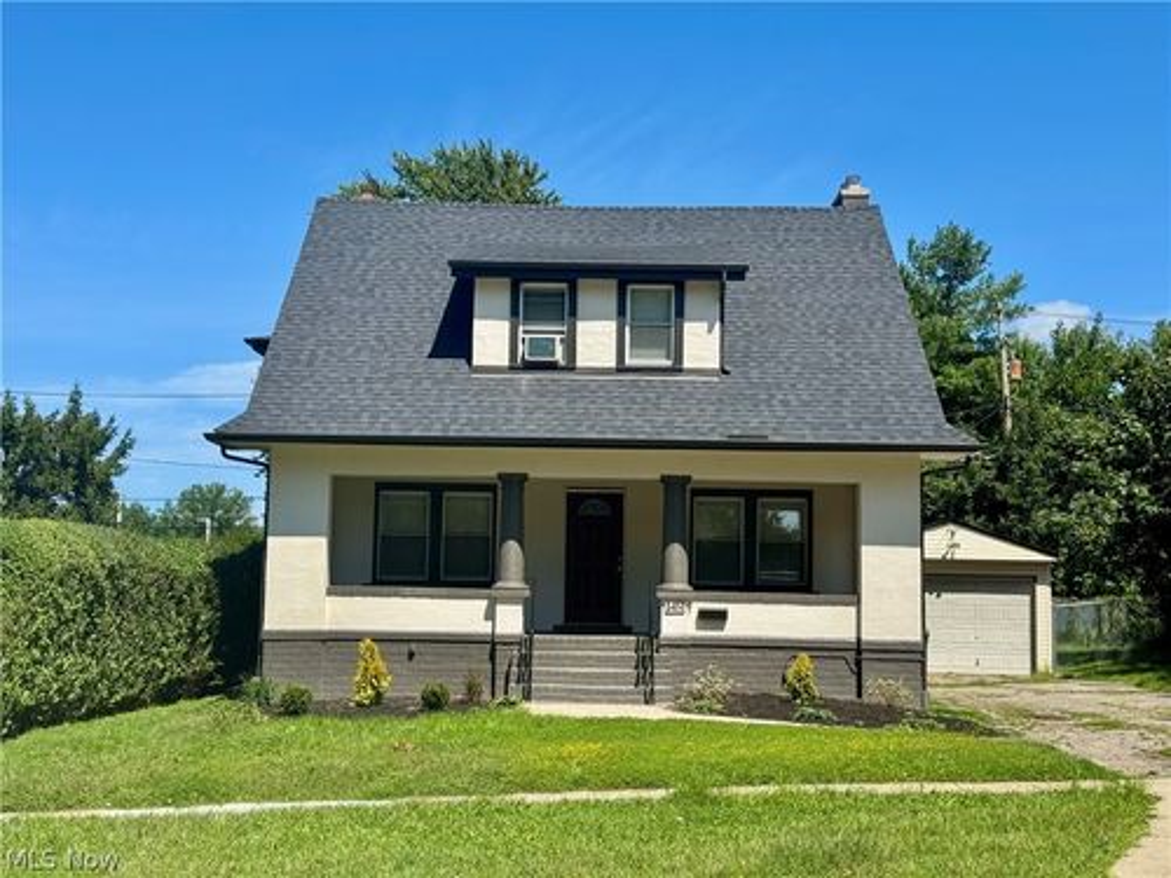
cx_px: 586
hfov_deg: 39.7
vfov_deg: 30.3
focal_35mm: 48
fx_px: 1624
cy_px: 439
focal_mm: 6.76
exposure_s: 1/3817
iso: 64
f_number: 1.78
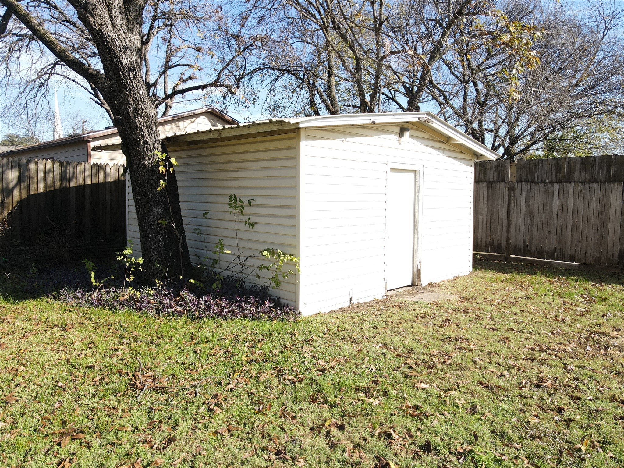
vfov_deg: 56.8
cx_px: 312
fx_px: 433
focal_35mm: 24
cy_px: 234
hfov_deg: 71.6
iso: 100
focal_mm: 4.5
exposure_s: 1/250
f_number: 2.8
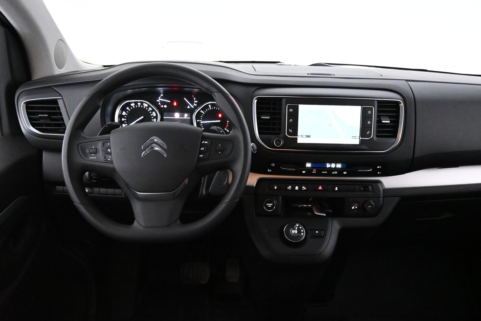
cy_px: 160
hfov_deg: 61.9
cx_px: 240
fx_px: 401
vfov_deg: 43.6
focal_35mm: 30
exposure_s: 1/60
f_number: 3.8
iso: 10000
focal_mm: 20
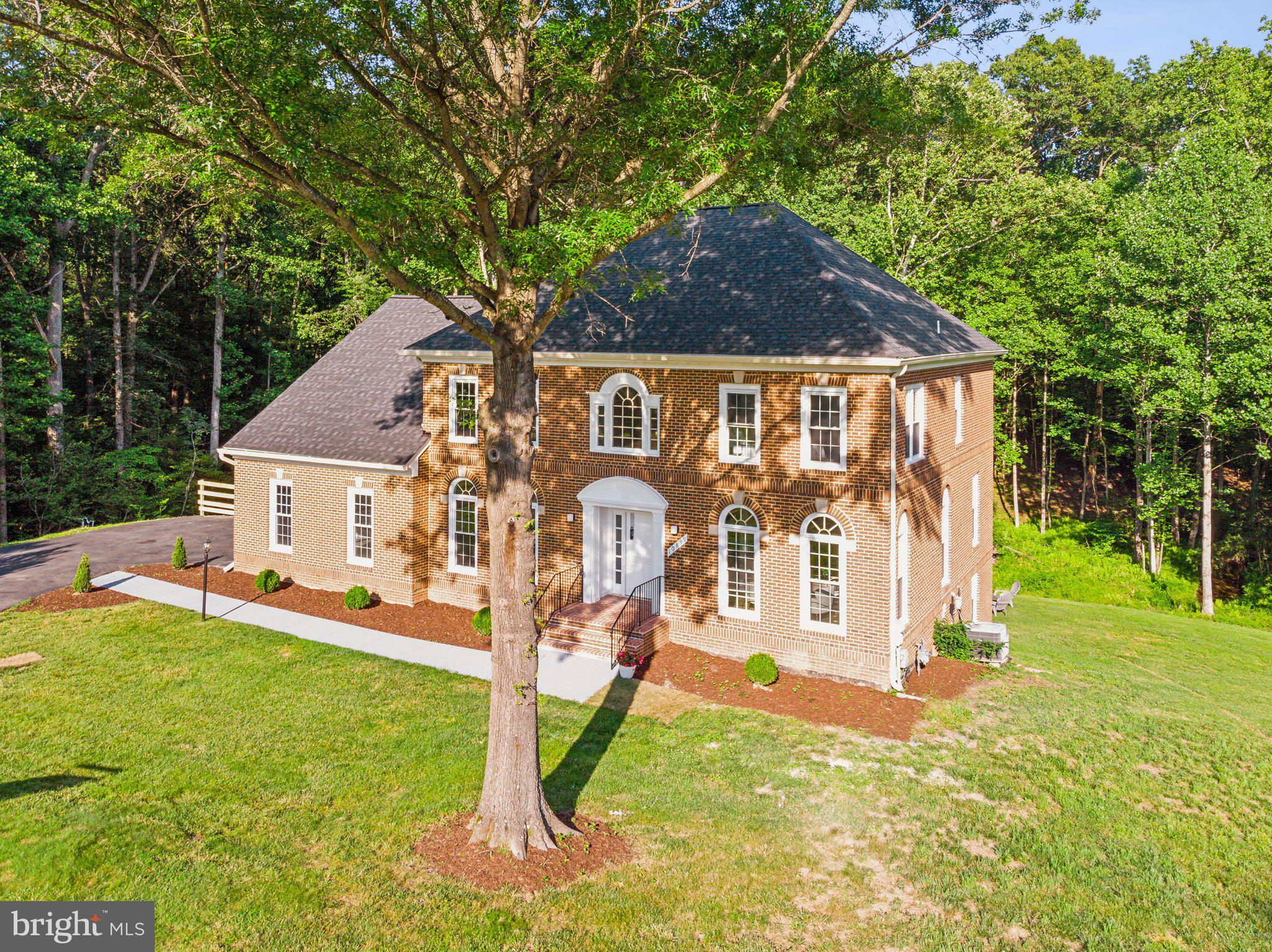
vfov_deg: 56.8
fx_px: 881
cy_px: 476
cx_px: 636
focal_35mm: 24
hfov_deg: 71.6
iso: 100
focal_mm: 4.5
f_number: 2.8
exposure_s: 1/390
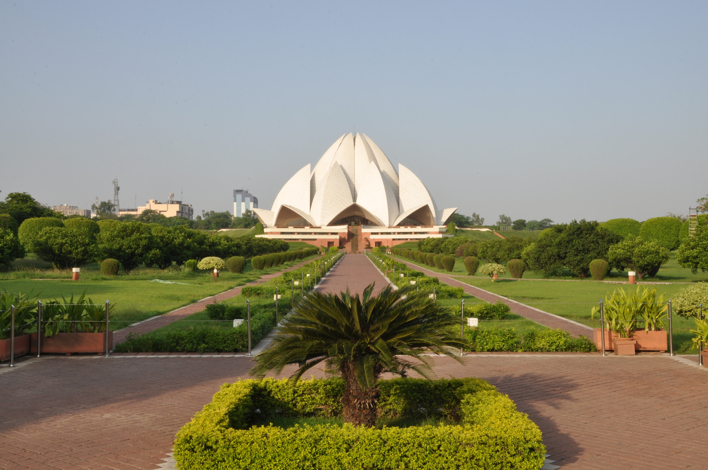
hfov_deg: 46.5
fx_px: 825
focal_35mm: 42
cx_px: 354
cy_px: 235
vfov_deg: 31.8
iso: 200
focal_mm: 28
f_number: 25
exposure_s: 1/25
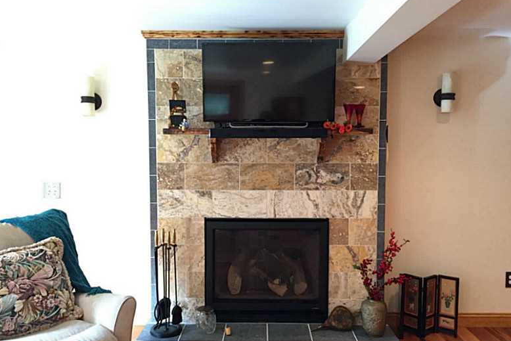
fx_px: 440
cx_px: 258
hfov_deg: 60.3
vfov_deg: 42.3
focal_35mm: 31
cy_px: 179
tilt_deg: -4.8
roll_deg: -0.4
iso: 250
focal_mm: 4.15
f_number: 2.2
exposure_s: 1/24
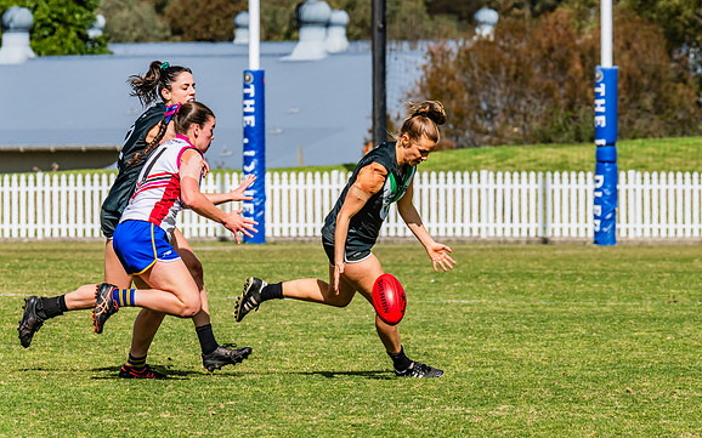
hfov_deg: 4.7
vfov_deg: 2.9
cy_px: 225
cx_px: 398
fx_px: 8569
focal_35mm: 448
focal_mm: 380
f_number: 16
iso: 800
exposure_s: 1/1250
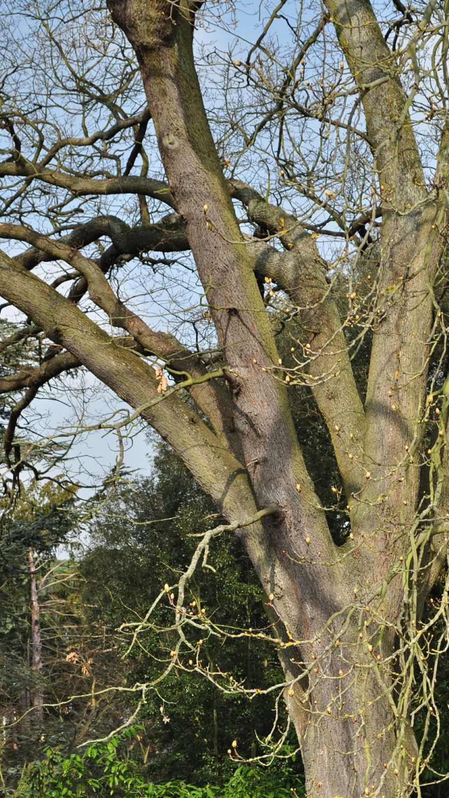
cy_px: 554
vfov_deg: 18.7
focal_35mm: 114
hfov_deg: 10.6
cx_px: 359
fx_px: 2412
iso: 200
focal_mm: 52
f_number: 8
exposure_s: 1/500
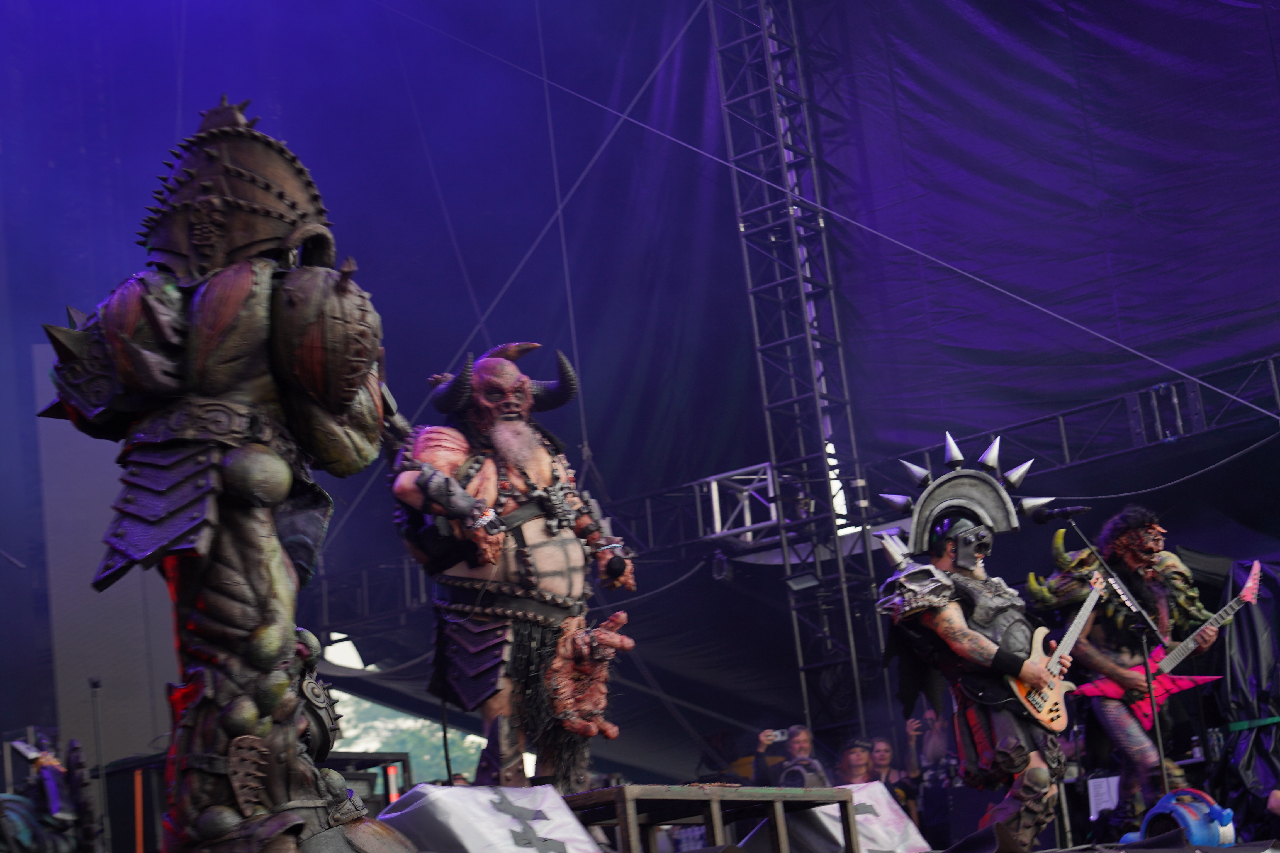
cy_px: 482
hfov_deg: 31.4
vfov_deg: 21.2
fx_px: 2275
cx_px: 577
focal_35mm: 64
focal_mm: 49
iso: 100
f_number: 4
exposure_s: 1/80
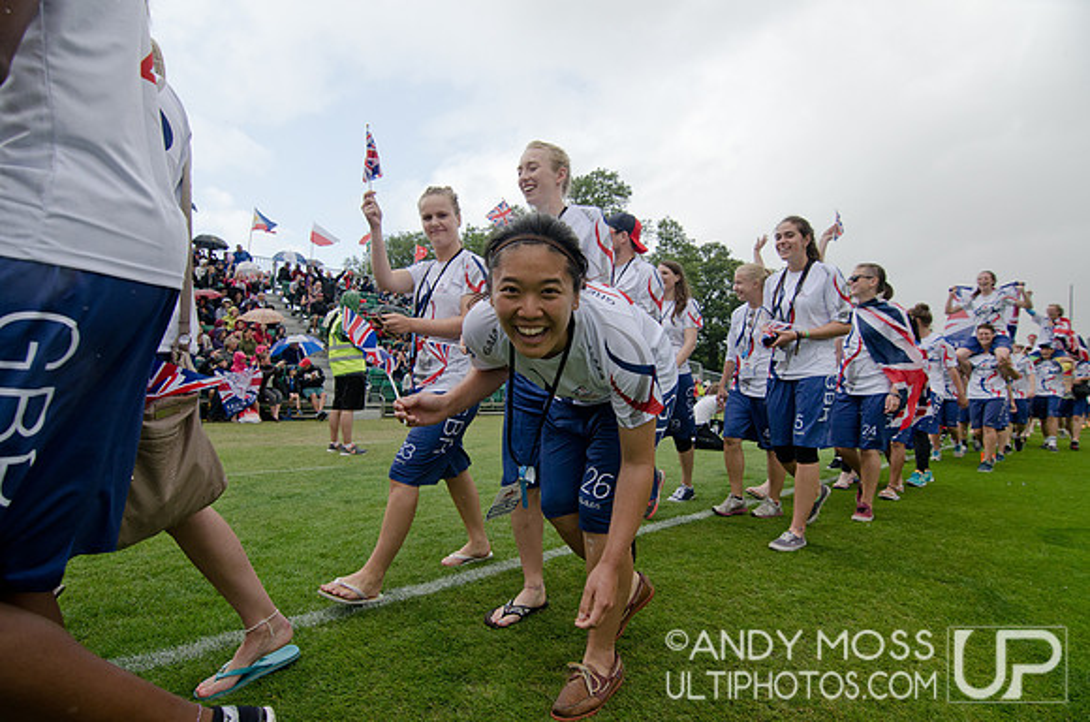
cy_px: 361
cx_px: 545
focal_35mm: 16
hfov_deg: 95.1
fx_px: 498
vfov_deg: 71.8
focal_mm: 11
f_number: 4.5
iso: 500
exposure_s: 1/1600
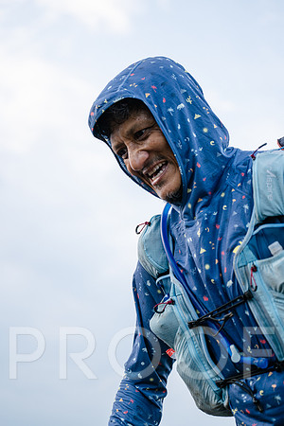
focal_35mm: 65
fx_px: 769
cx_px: 142
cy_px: 213
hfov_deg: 20.9
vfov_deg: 31.0
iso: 320
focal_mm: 65
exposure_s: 1/500
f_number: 2.8
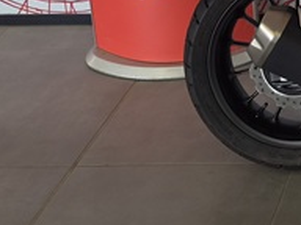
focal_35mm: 96
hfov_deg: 17.4
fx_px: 835
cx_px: 510
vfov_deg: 13.8
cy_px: -170
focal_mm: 5.4
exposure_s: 1/100
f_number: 1.8
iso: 125
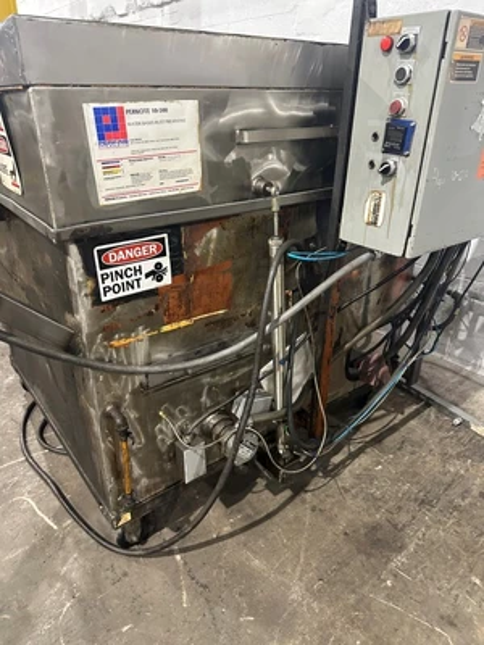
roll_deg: +0.0
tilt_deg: -23.2
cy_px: 322
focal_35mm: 24
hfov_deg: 56.8
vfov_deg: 71.6
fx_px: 447
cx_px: 242
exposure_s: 1/60
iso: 800
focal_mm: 6.86
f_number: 1.78
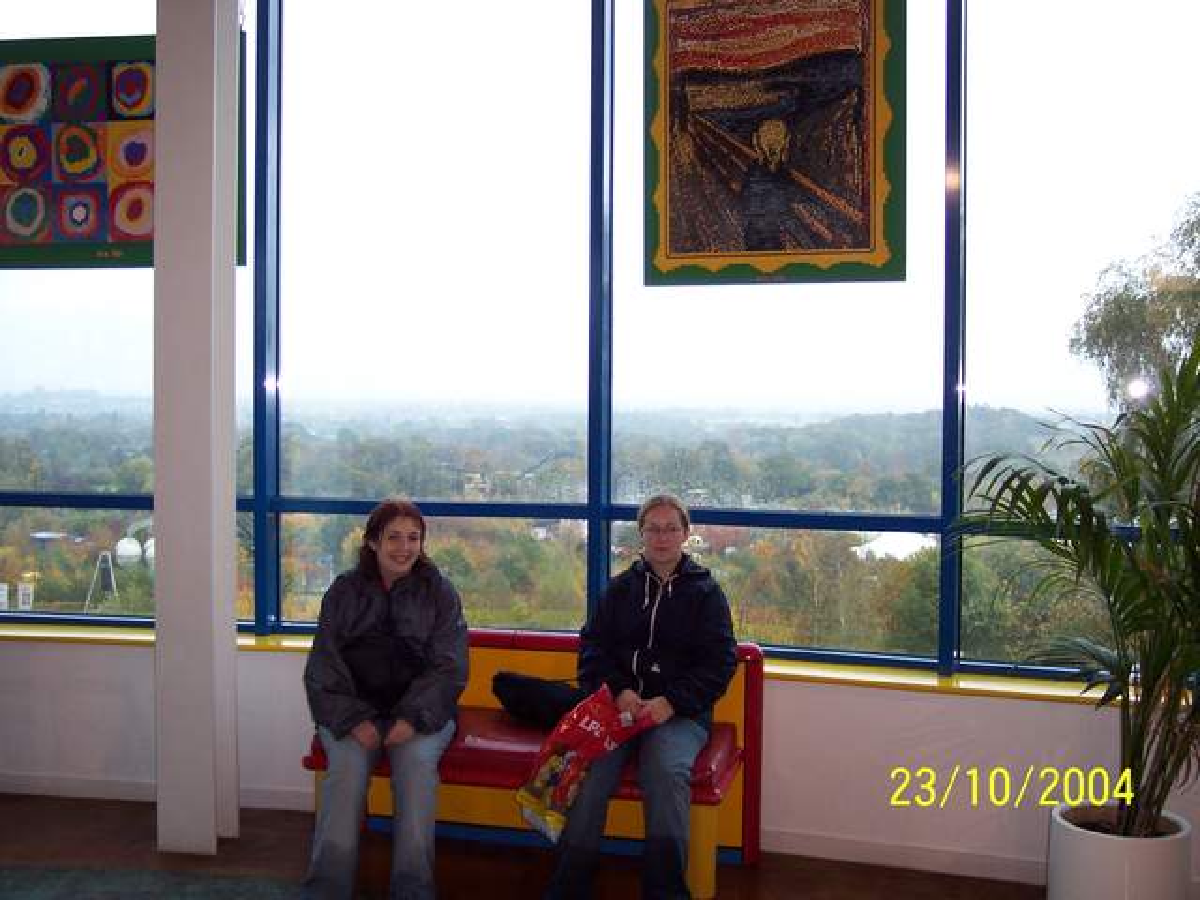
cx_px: 600
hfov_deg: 49.0
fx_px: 1317
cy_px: 450
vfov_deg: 37.7
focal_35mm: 38
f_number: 2.8
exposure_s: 1/30
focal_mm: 8
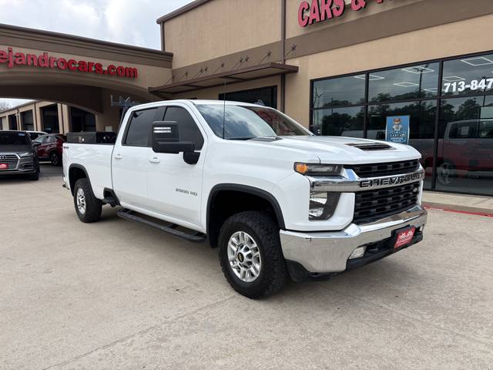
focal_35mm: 26
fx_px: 370
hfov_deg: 67.3
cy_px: 185
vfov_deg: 53.1
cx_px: 246
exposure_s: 1/1751
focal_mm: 5.96
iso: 50
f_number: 1.6
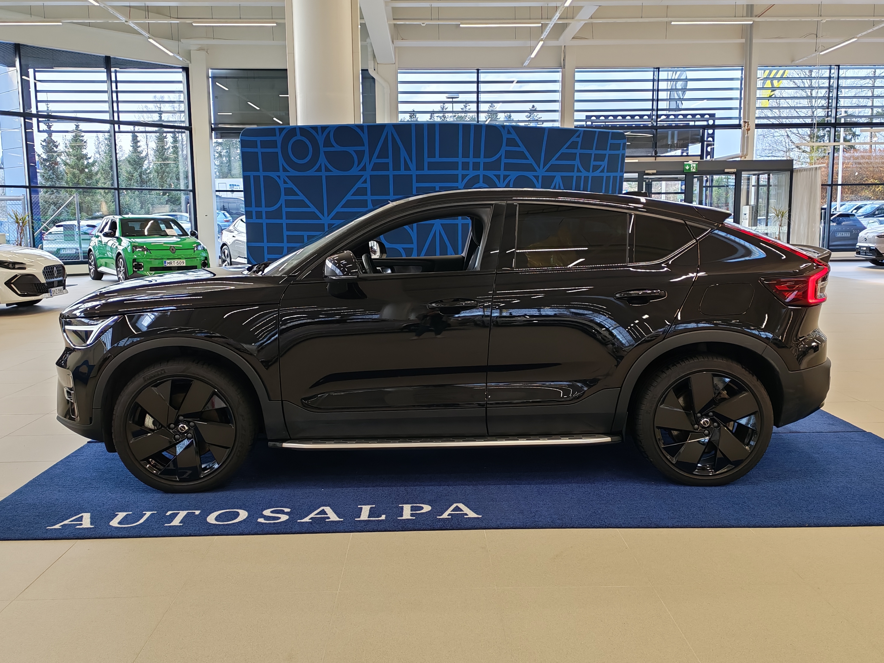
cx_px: 442
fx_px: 843
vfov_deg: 42.9
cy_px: 332
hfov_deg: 55.4
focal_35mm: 33
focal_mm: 6.12
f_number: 1.9
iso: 160
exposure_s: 1/100
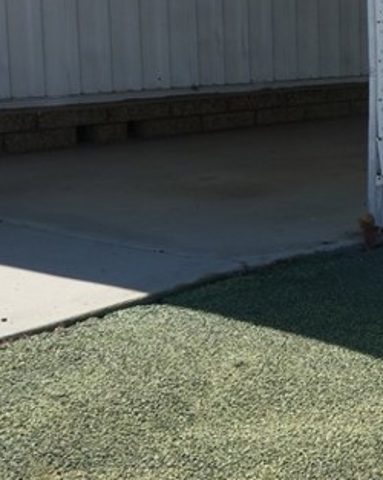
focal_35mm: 86
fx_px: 1220
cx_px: 764
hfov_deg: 14.7
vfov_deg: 22.2
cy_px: 165
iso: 125
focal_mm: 10.4
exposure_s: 1/500
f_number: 5.6
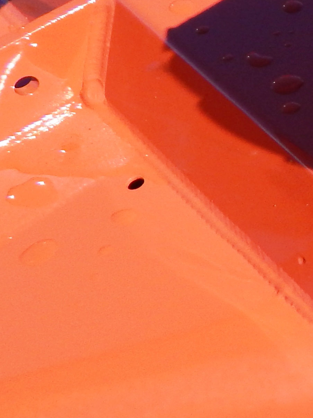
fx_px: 1013
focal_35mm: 84
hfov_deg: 13.2
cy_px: 116
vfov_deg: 23.1
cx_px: 747
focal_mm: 4
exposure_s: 1/1250
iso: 125
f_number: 3
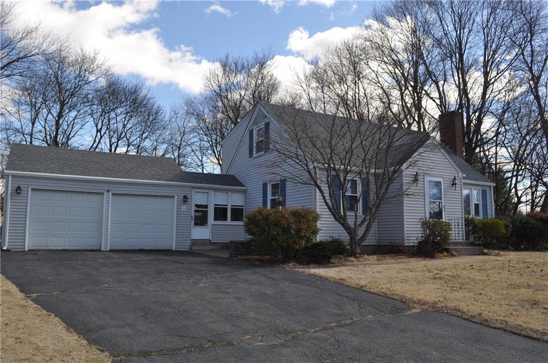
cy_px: 182
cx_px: 274
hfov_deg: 67.5
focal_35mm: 27
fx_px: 410
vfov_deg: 47.8
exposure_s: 1/200
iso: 200
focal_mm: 18
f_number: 10
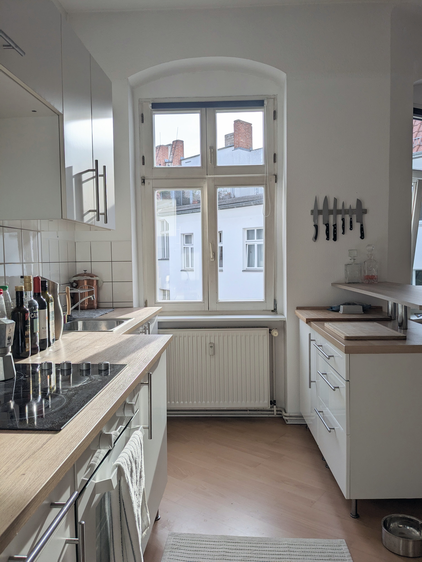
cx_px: 211
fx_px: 439
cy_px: 281
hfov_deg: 51.4
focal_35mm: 27
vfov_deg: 65.3
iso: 91
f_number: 1.73
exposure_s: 1/1949
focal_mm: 4.38
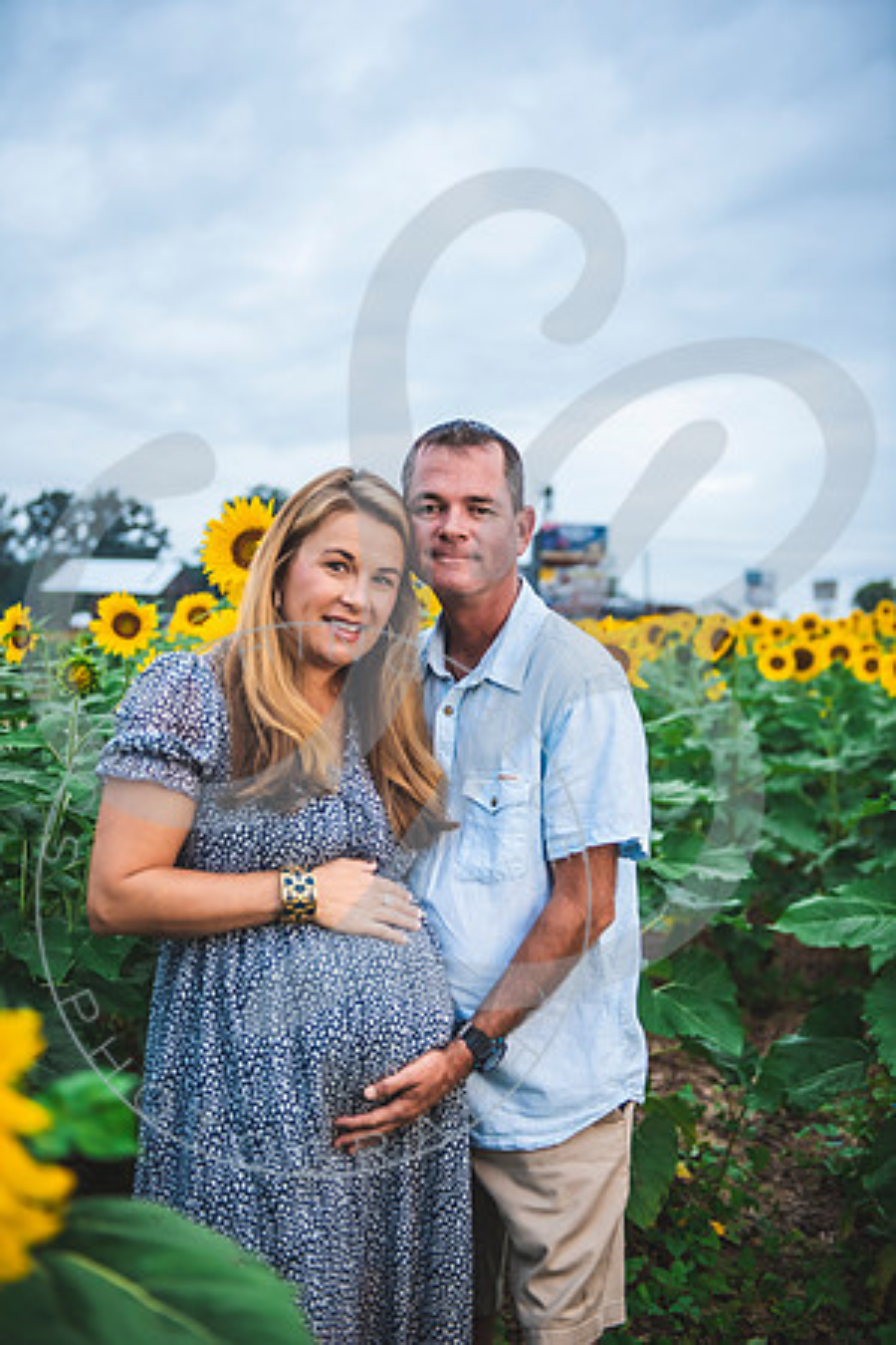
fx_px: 1643
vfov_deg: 44.5
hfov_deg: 30.5
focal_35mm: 44
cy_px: 672
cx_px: 448
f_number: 2.8
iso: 200
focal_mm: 44
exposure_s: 1/250
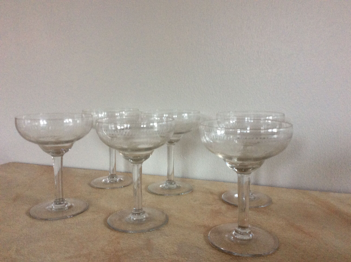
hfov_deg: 56.9
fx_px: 324
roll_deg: +1.6
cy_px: 131
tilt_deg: -8.4
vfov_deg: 44.1
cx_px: 176
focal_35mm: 32
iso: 125
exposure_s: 1/25
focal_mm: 3.3
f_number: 2.4
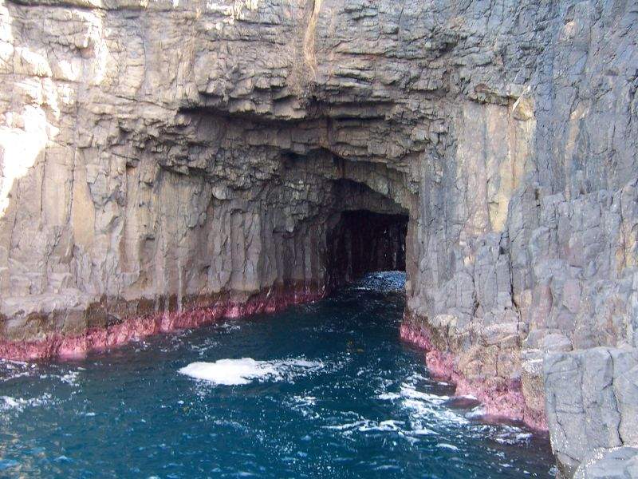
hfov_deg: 55.4
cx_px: 319
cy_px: 240
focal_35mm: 33
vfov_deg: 42.9
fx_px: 608
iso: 100
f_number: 3.4
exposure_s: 1/20
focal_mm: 5.5
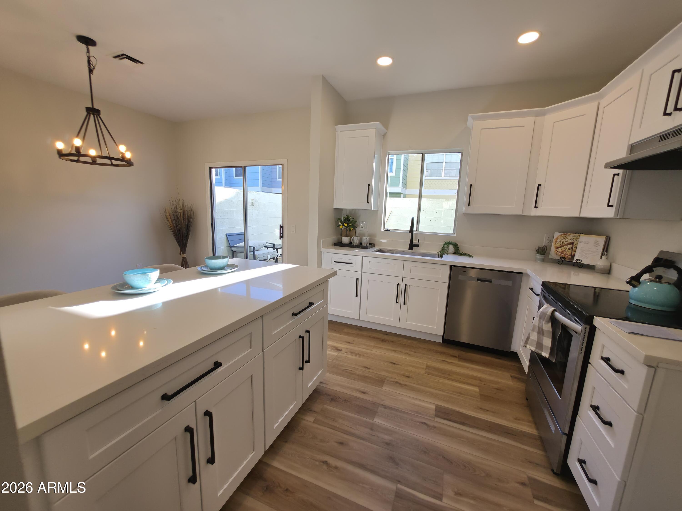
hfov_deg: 106.2
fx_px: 256
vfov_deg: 89.9
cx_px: 341
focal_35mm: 13
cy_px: 256
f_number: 1.9
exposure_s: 1/120
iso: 20
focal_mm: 2.2
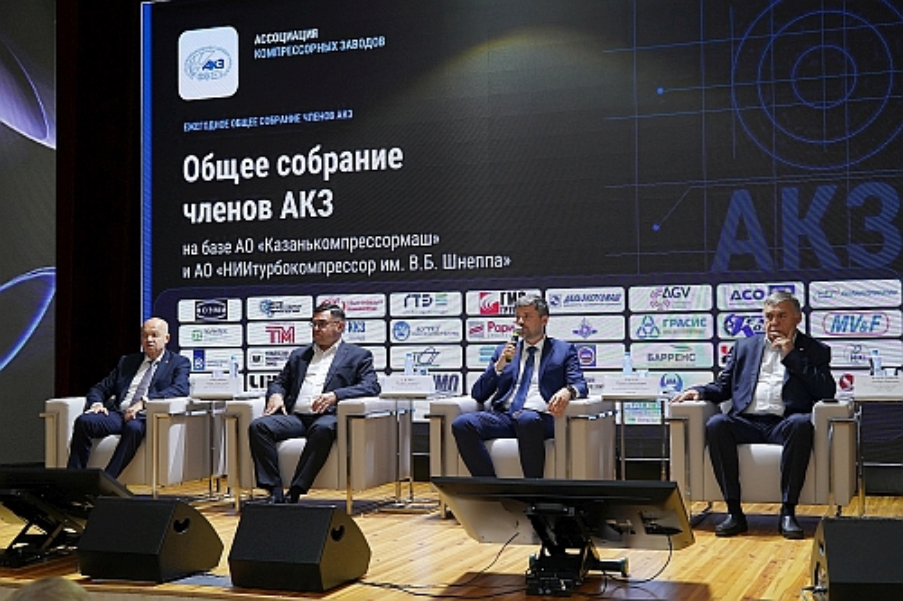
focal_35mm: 48
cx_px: 452
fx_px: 1204
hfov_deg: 41.1
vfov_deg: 28.1
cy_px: 300
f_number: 5.6
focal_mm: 48
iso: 1250
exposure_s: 1/160
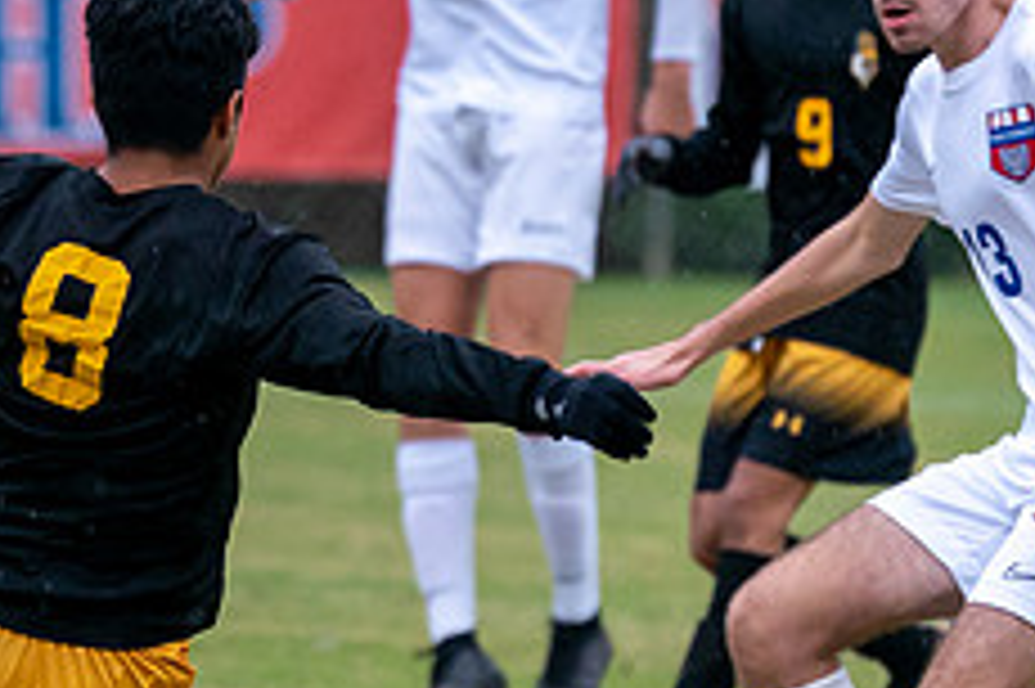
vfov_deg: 1.2
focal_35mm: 1113
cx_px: 383
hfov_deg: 1.9
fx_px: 31975
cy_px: 590
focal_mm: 312
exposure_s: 1/800
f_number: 5.6
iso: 2500
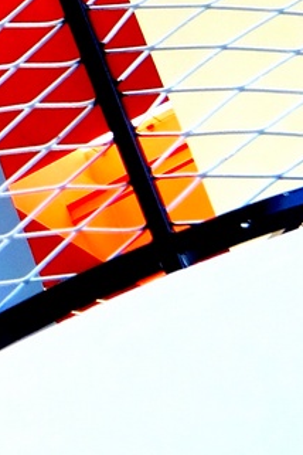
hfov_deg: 6.2
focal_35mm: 215
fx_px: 2714
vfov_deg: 9.3
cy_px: -268
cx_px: -320
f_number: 5.6
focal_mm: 24
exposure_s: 1/125
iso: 1000
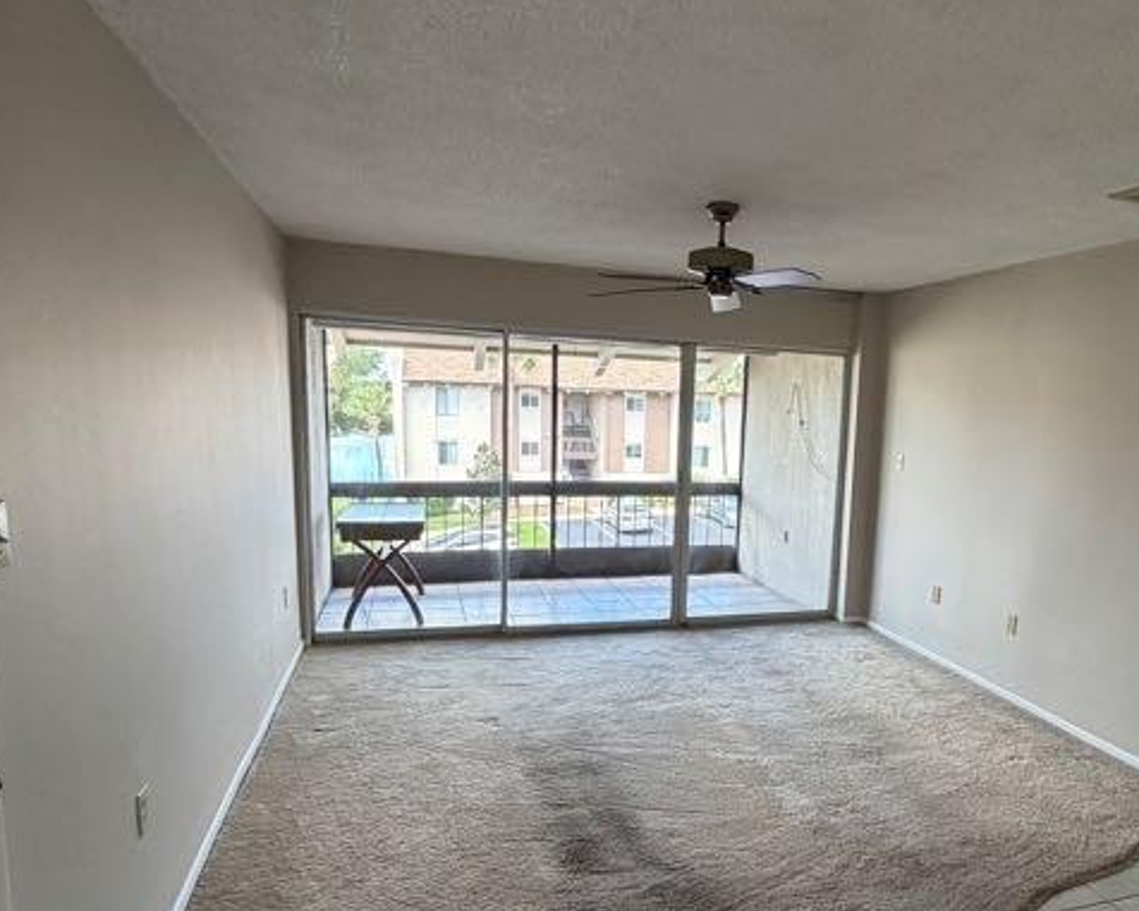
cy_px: 532
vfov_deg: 58.5
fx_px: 809
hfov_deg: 69.1
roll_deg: -1.3
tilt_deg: -6.8
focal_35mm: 24
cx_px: 718
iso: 200
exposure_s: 1/121
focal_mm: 2.22
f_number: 2.2
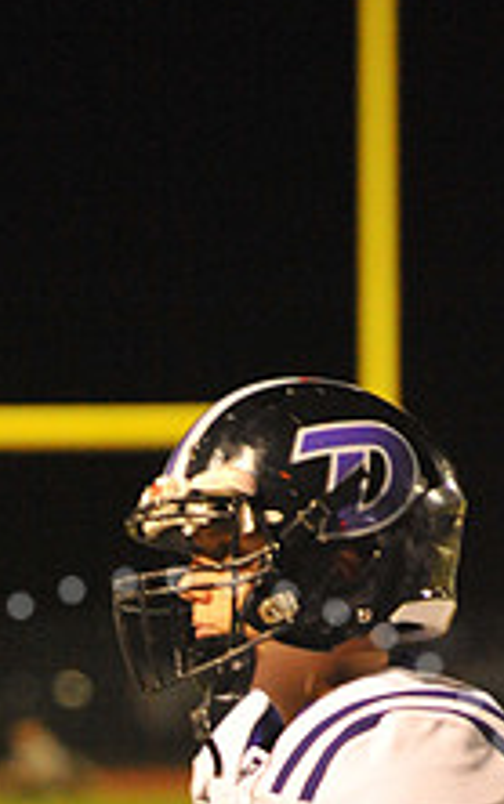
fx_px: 11699
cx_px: 170
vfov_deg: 3.9
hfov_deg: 2.5
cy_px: 1000
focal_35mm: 533
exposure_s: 1/200
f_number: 5
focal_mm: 200
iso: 6400
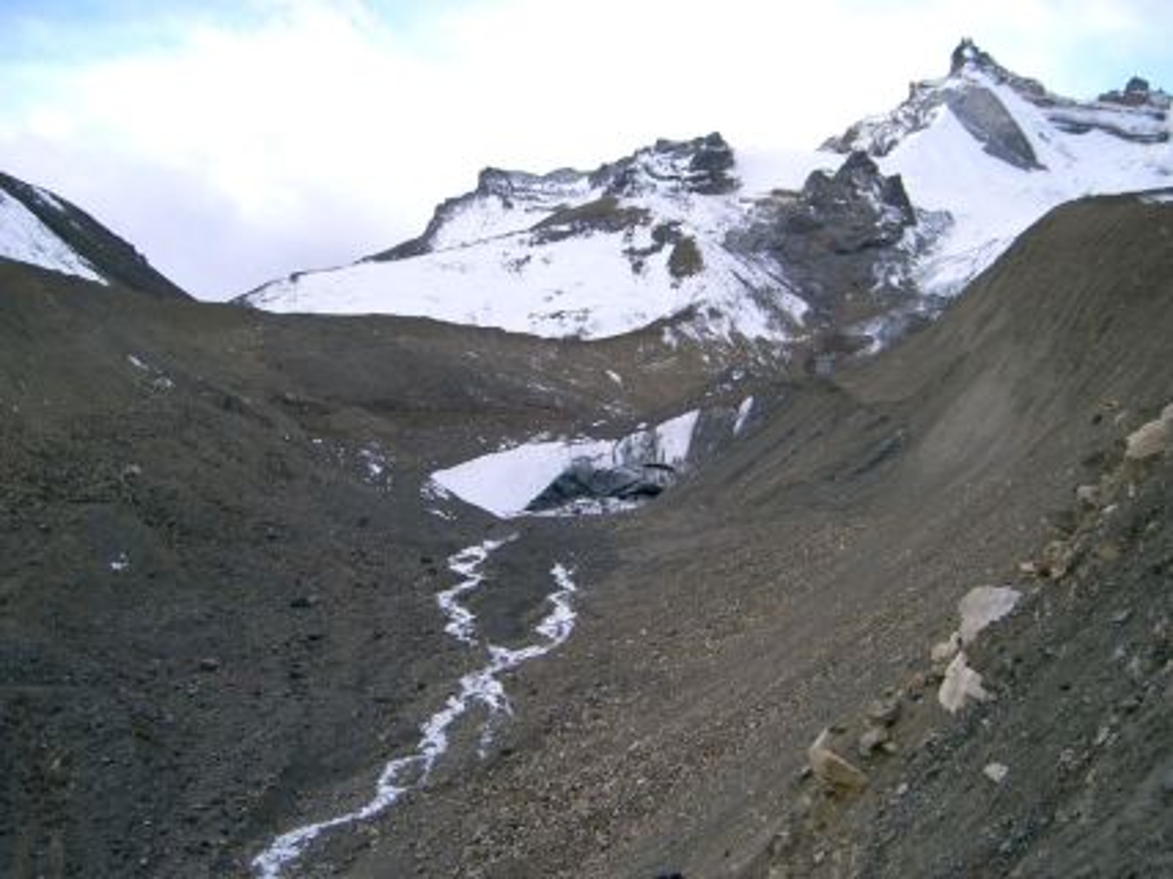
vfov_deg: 36.8
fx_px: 1321
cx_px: 586
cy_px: 440
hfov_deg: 47.9
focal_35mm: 39
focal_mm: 8
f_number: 2.8
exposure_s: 1/320
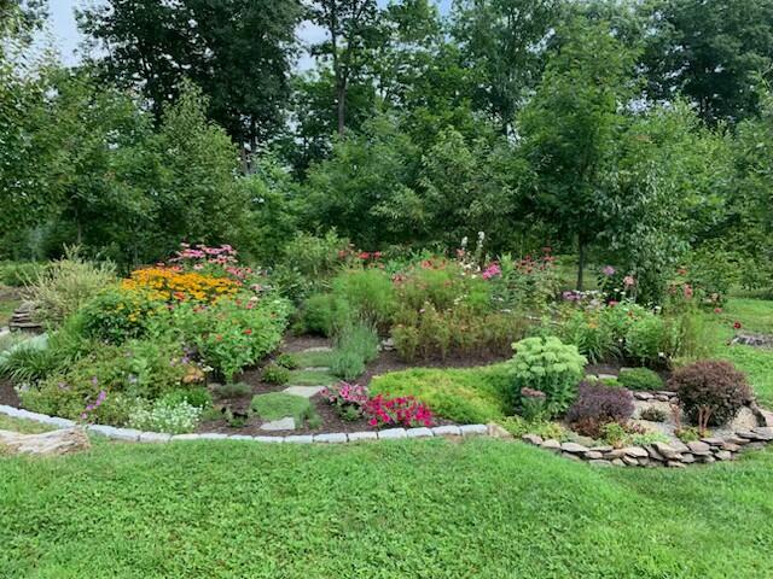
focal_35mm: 26
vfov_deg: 53.1
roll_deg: +0.1
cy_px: 290
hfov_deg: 67.3
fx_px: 581
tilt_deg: -5.6
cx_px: 386
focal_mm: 4.25
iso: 25
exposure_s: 1/455
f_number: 1.8
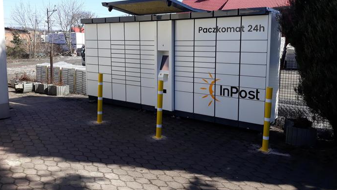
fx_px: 268
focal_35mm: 30
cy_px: 72
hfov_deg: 64.3
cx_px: 167
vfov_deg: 38.7
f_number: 1.7
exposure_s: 1/896
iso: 40
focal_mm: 3.71
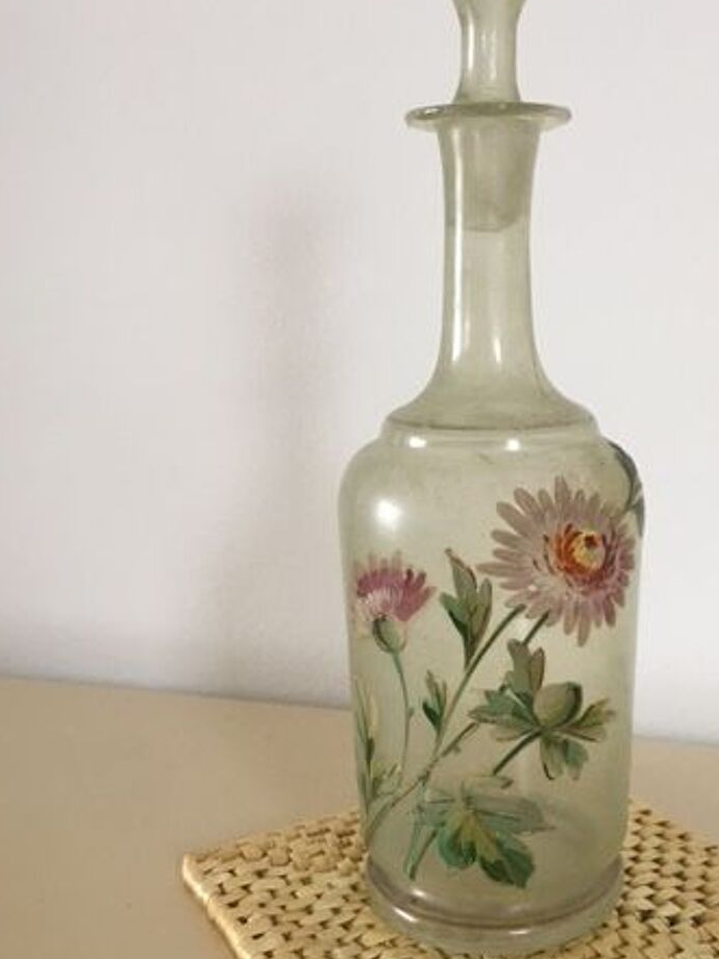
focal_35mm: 42
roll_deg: -0.9
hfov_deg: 34.1
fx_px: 1163
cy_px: 482
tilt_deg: -9.3
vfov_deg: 44.8
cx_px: 462
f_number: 2.2
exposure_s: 1/33
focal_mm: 4.15
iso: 50
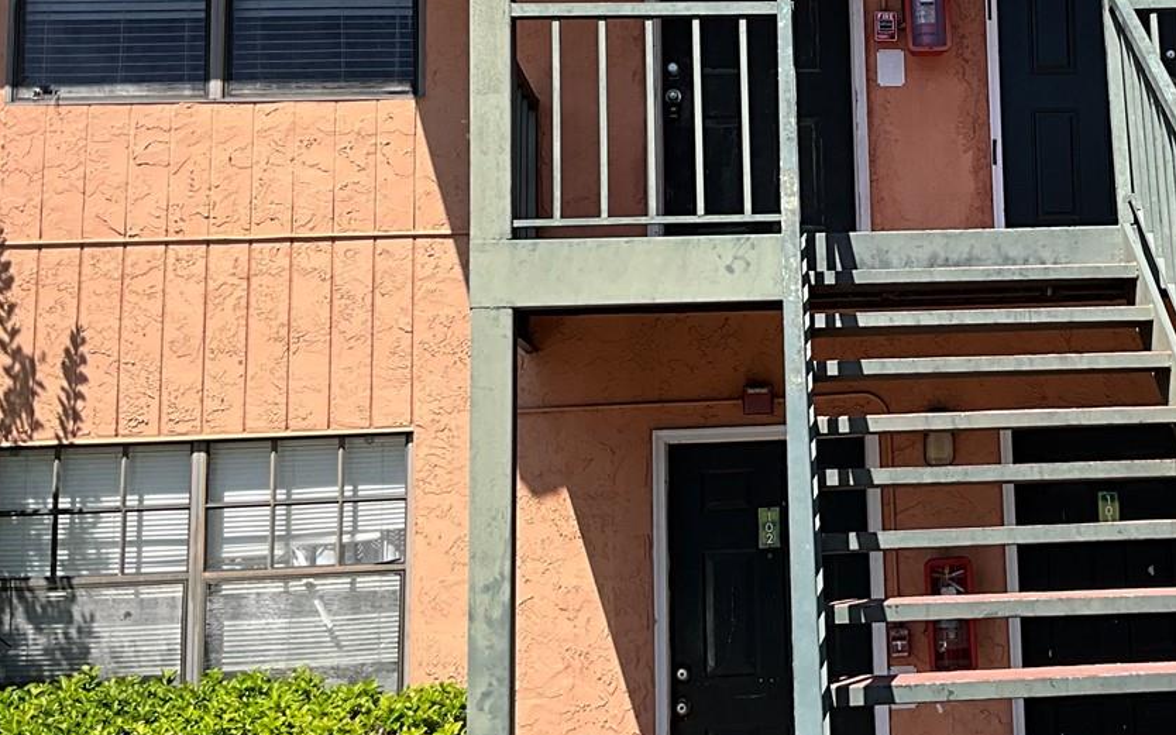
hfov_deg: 33.4
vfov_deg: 21.8
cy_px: 181
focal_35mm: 59
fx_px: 1891
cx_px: 969
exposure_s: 1/1534
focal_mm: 3
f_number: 1.8
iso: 25
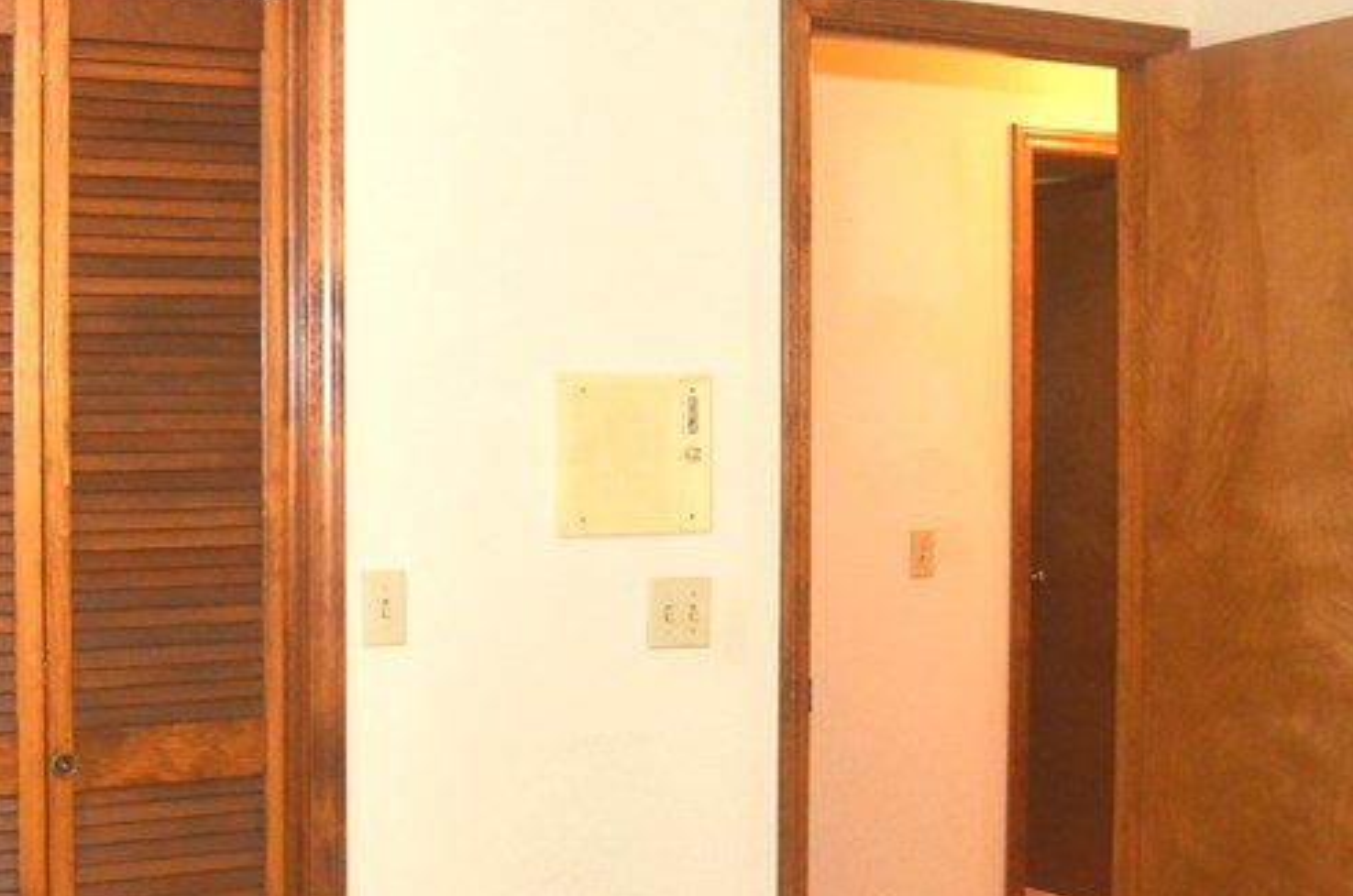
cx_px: 392
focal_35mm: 73
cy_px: 447
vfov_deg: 18.6
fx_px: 2738
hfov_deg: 27.5
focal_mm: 22
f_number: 4
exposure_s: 1/60
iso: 800
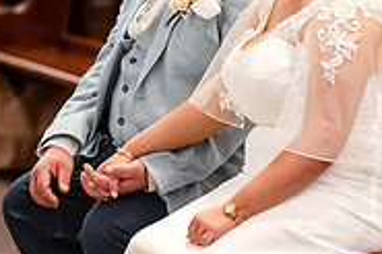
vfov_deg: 5.1
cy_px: 166
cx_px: 339
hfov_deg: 7.7
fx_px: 2831
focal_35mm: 267
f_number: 2
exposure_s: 1/500
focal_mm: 85
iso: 6400
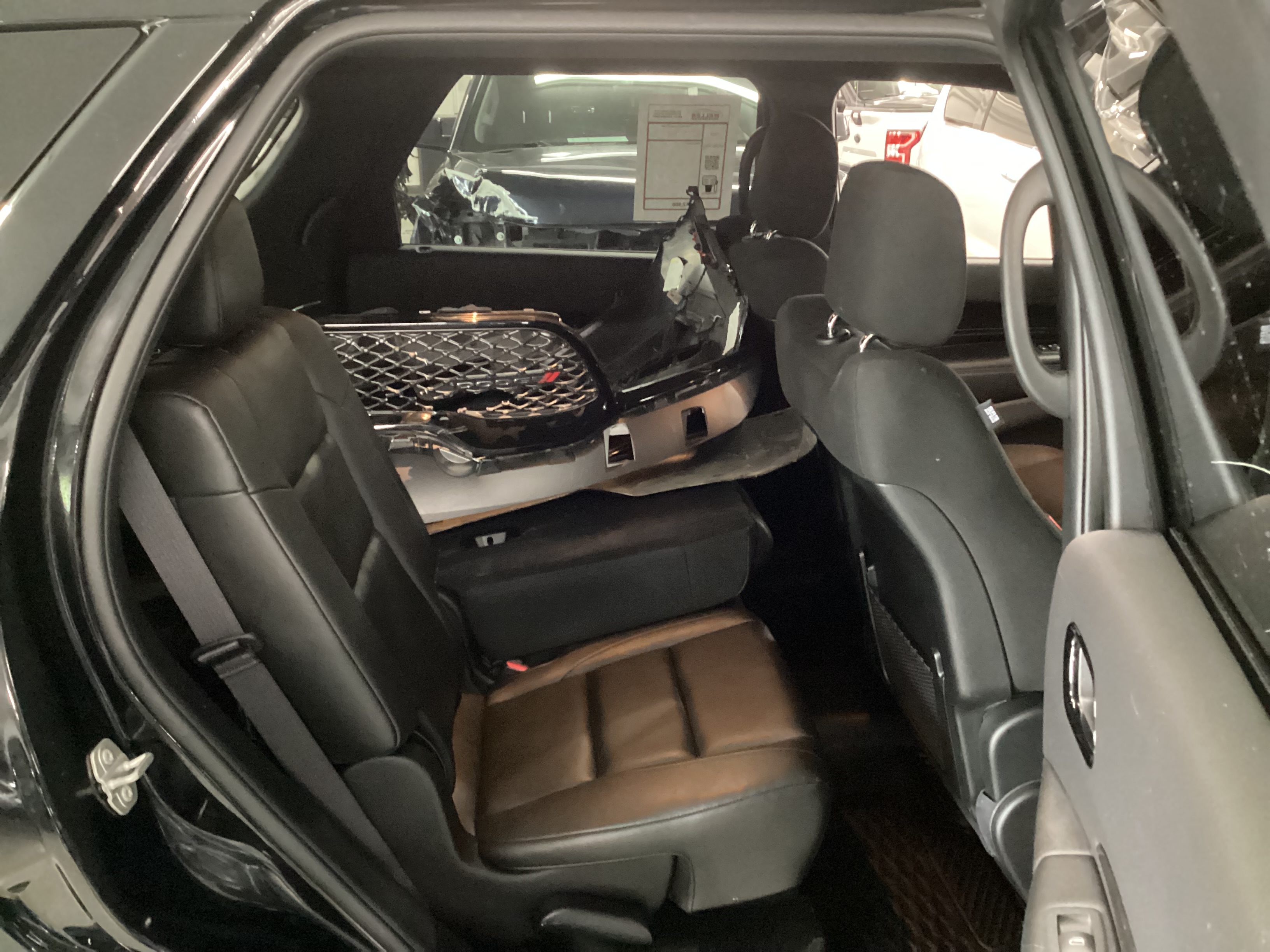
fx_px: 1137
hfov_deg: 58.4
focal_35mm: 31
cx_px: 635
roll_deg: +0.3
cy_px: 476
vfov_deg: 45.4
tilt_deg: -20.1
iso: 800
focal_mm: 3.3
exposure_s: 1/17
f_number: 2.4
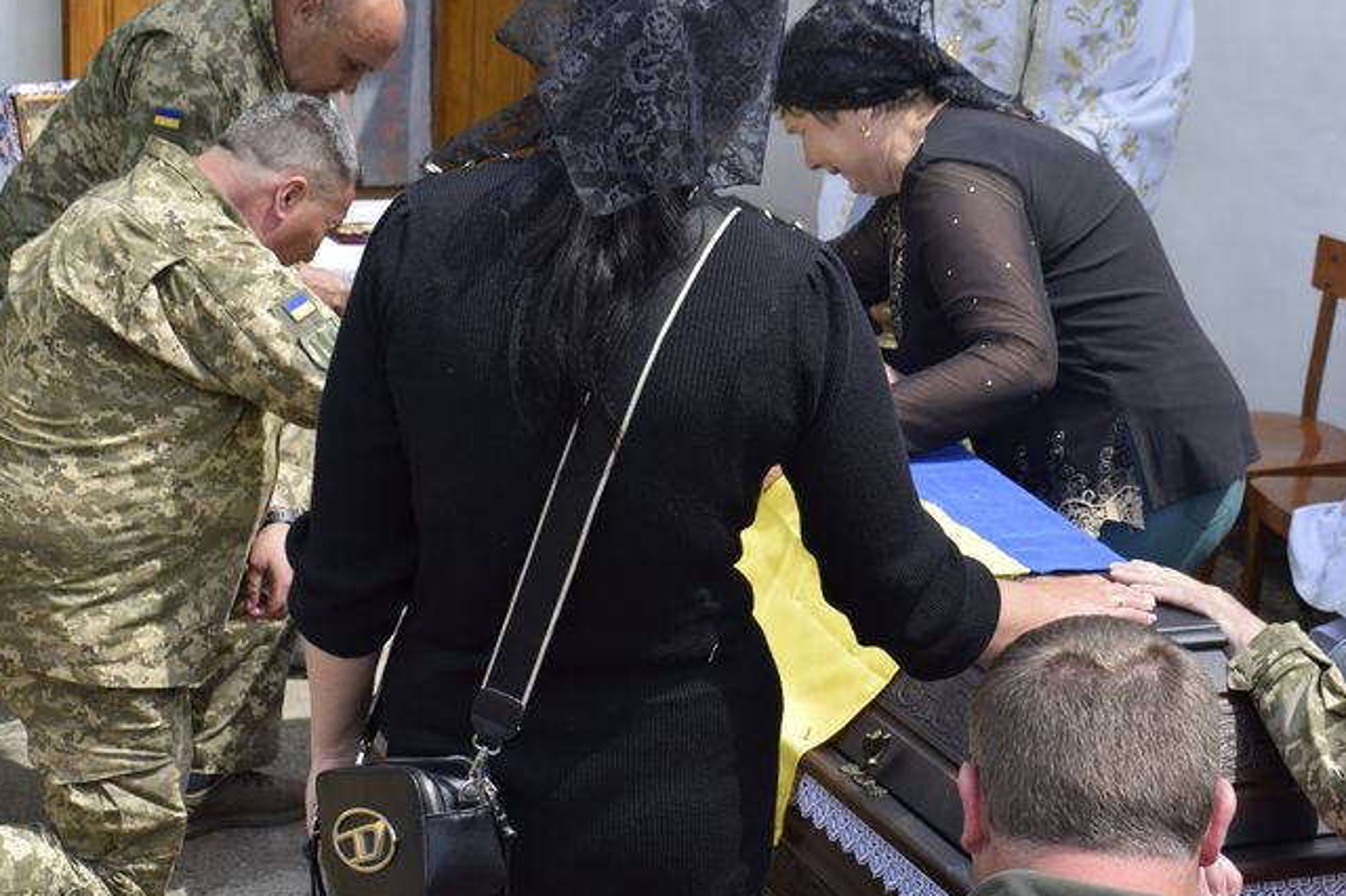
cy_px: 521
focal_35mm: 62
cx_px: 740
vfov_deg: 22.0
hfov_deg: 32.6
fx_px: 2301
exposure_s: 1/320
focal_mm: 35
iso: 200
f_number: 9
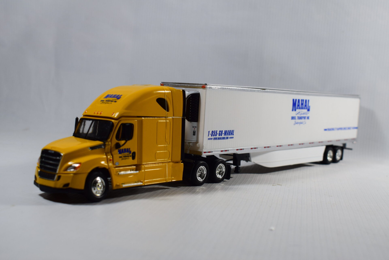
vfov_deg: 26.5
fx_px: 551
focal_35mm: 51
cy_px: 130
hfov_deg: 38.9
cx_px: 194
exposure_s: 1/60
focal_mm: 34
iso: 400
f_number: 8
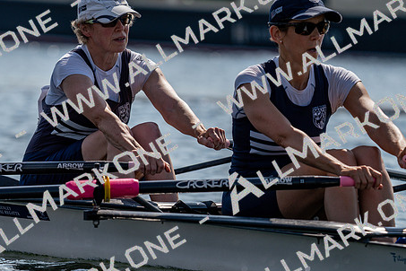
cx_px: 151
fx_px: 4838
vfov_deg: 3.2
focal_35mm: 429
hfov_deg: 4.8
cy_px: 130
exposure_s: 1/1600
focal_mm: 335
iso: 125
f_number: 6.3
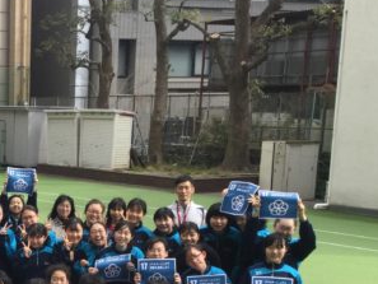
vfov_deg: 19.7
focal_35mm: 73
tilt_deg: -11.8
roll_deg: -0.1
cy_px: 274
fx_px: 797
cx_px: -36
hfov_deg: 24.9
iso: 25
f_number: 2.4
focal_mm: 3.3
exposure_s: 1/476
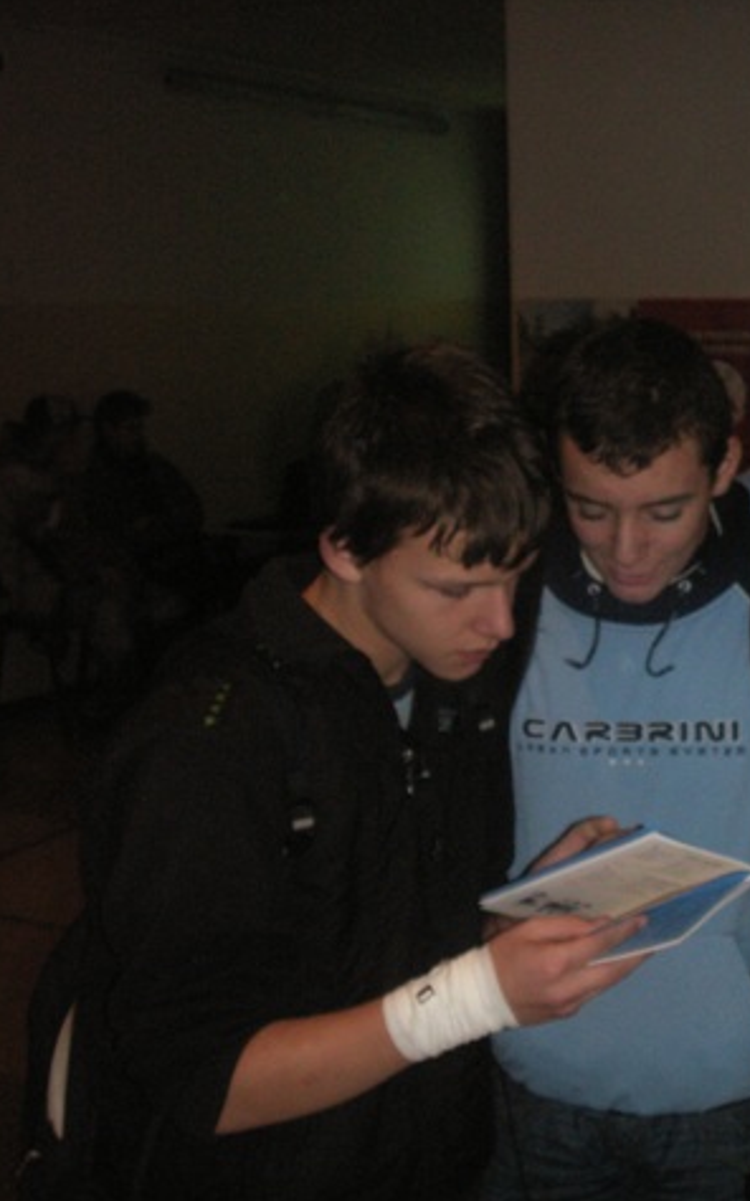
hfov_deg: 23.4
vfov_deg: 38.2
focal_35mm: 53
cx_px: 742
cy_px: 598
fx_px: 1734
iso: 160
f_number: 3.5
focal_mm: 7.7
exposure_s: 1/40
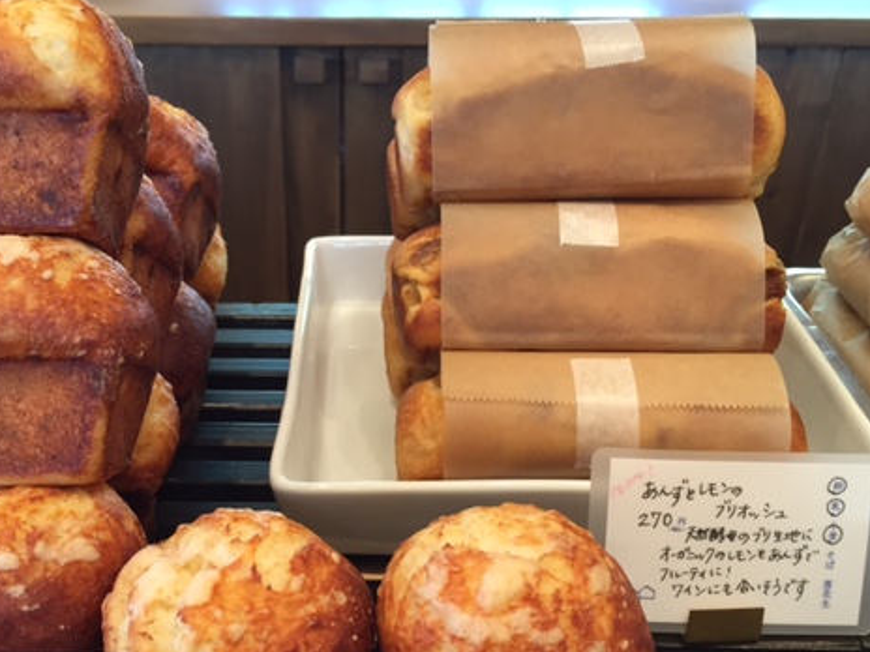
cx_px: 349
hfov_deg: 46.5
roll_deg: -0.6
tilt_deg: -32.9
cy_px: 416
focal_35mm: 40
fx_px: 1005
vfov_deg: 35.7
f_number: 2.2
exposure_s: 1/30
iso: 32
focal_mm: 4.15
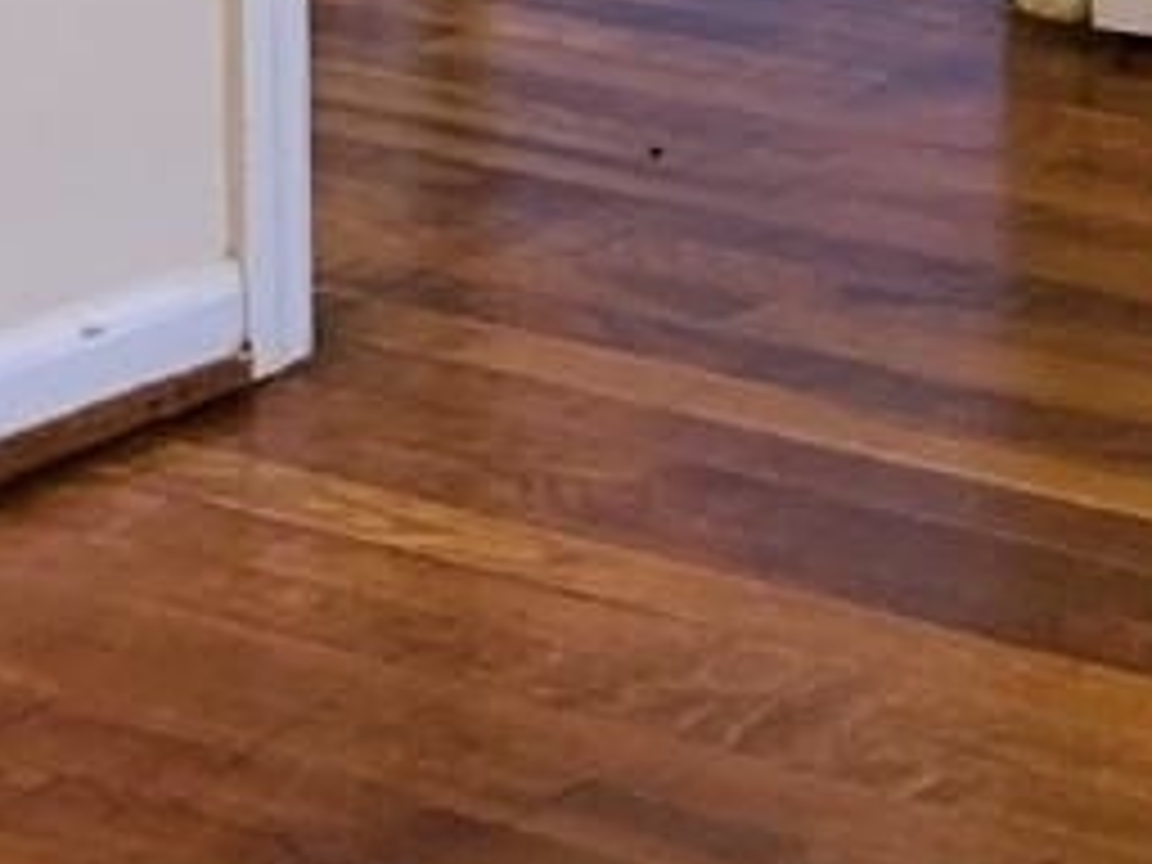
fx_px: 4859
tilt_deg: -3.4
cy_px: -1094
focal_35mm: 146
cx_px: 2578
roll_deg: -0.8
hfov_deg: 11.6
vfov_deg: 9.3
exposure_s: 1/60
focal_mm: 4.25
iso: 80
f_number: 1.8
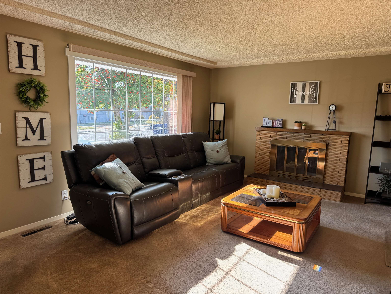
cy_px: 147
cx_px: 196
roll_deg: -0.7
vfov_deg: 56.8
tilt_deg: -10.0
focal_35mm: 24
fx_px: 271
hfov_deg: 71.6
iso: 80
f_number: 1.78
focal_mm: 6.76
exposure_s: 1/121
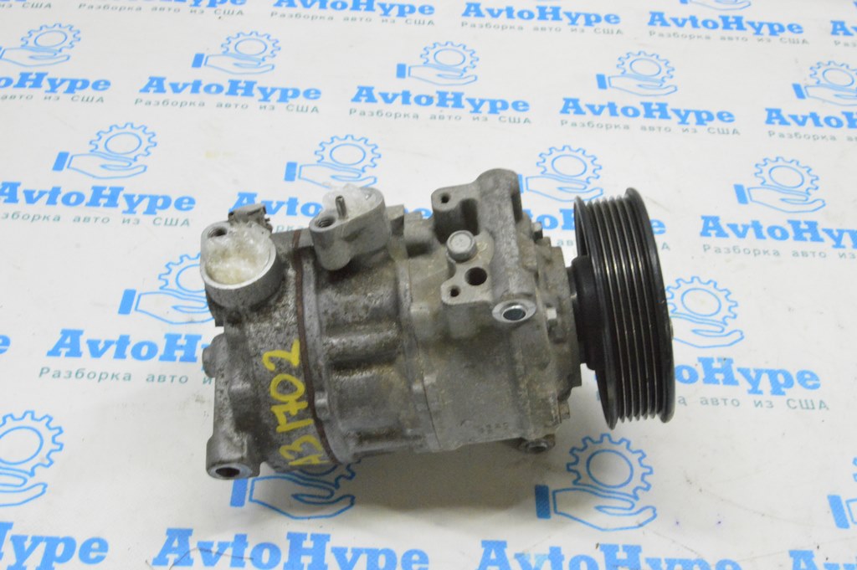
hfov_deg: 43.6
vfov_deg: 29.8
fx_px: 1070
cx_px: 428
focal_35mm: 45
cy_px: 285
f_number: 20
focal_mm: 30
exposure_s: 1/15
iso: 6400
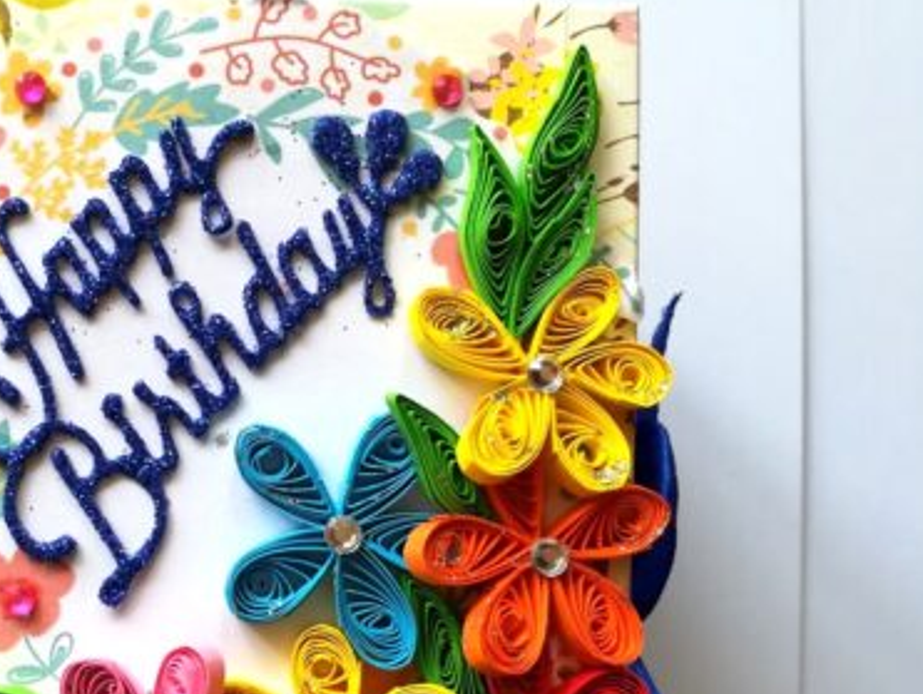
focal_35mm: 42
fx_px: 1121
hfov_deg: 43.8
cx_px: 269
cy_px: 458
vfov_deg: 34.1
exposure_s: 1/50
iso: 50
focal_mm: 3.83
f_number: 2.2
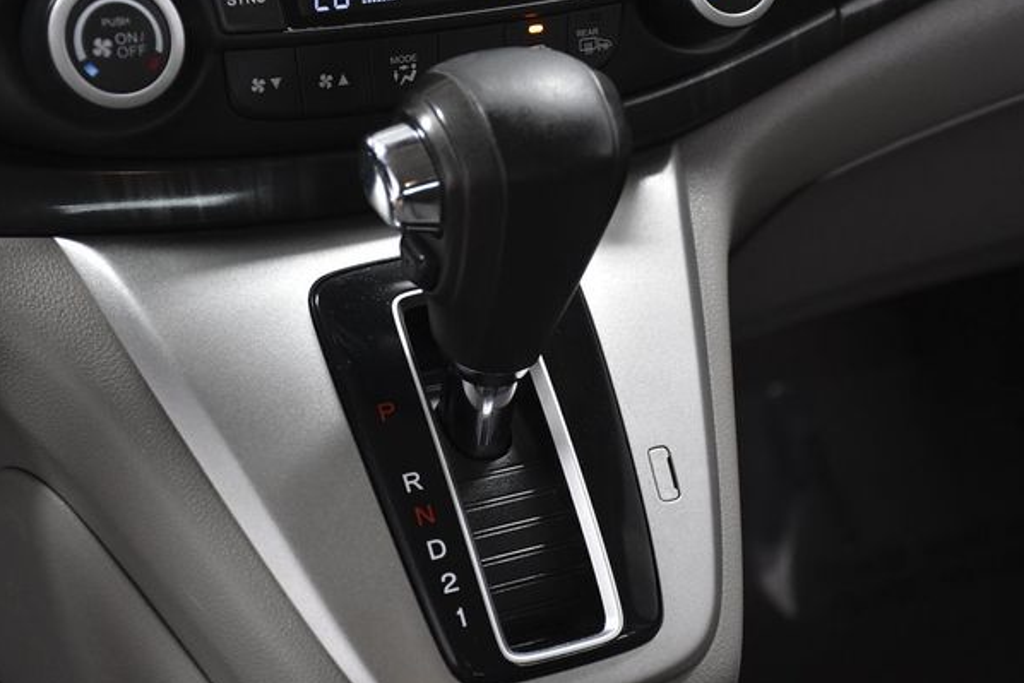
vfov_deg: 17.7
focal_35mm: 77
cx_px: 512
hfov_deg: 26.3
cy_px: 345
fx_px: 2191
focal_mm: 48
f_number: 4.5
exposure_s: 1/250
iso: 2500
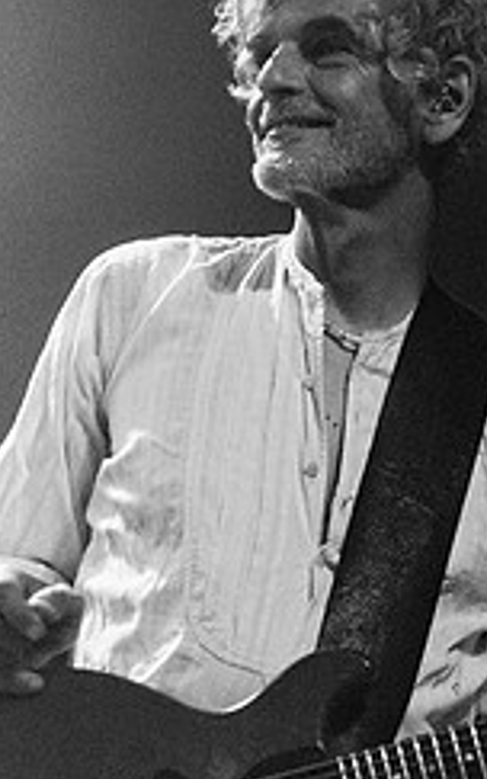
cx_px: 416
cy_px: 400
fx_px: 3757
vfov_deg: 11.8
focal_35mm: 177
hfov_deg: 7.4
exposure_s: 1/100
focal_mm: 66
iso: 2500
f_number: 3.2
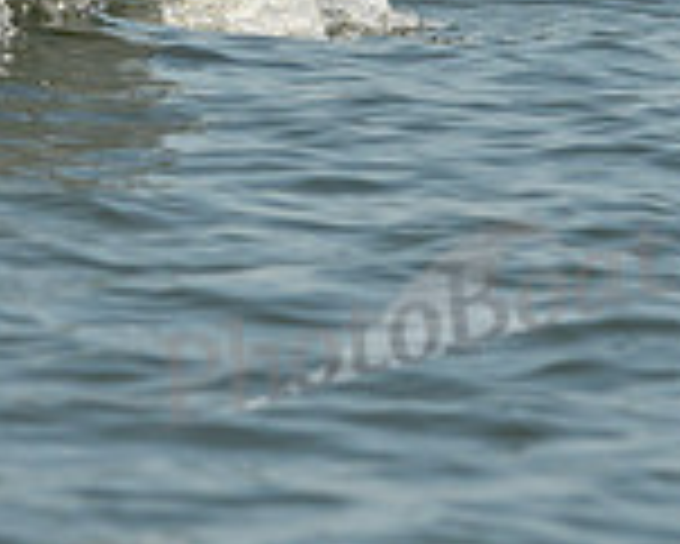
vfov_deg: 1.5
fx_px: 20299
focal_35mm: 1008
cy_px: -317
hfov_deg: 1.9
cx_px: -72
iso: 250
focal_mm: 280
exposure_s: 1/1250
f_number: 6.3
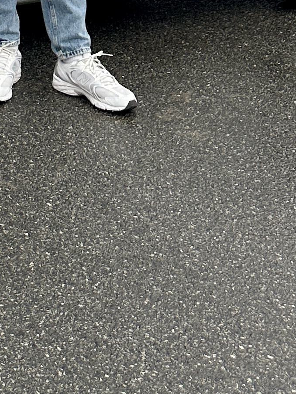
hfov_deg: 13.2
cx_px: -112
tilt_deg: -1.6
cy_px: -256
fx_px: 1220
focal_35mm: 107
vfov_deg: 16.2
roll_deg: -0.2
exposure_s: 1/121
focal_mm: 6.86
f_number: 1.78
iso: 100
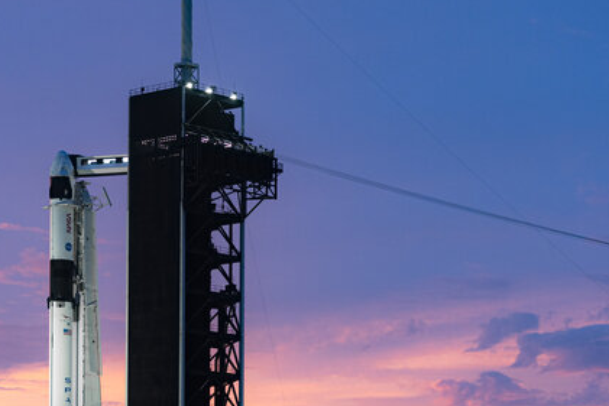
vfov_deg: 10.3
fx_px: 2251
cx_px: 52
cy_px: 277
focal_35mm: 133
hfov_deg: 15.2
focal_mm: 70
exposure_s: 1/160
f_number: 2.8
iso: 800
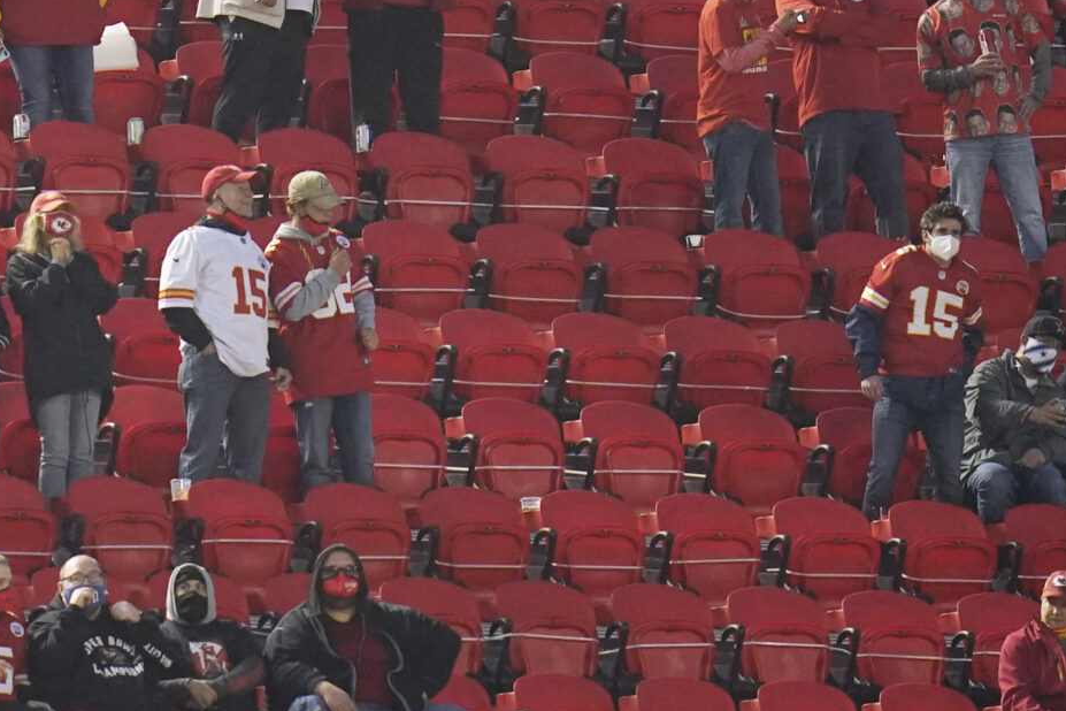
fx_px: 32718
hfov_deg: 1.9
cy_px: -219
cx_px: -215
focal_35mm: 1105
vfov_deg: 1.2
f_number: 2.8
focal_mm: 400
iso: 2500
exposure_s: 1/1250
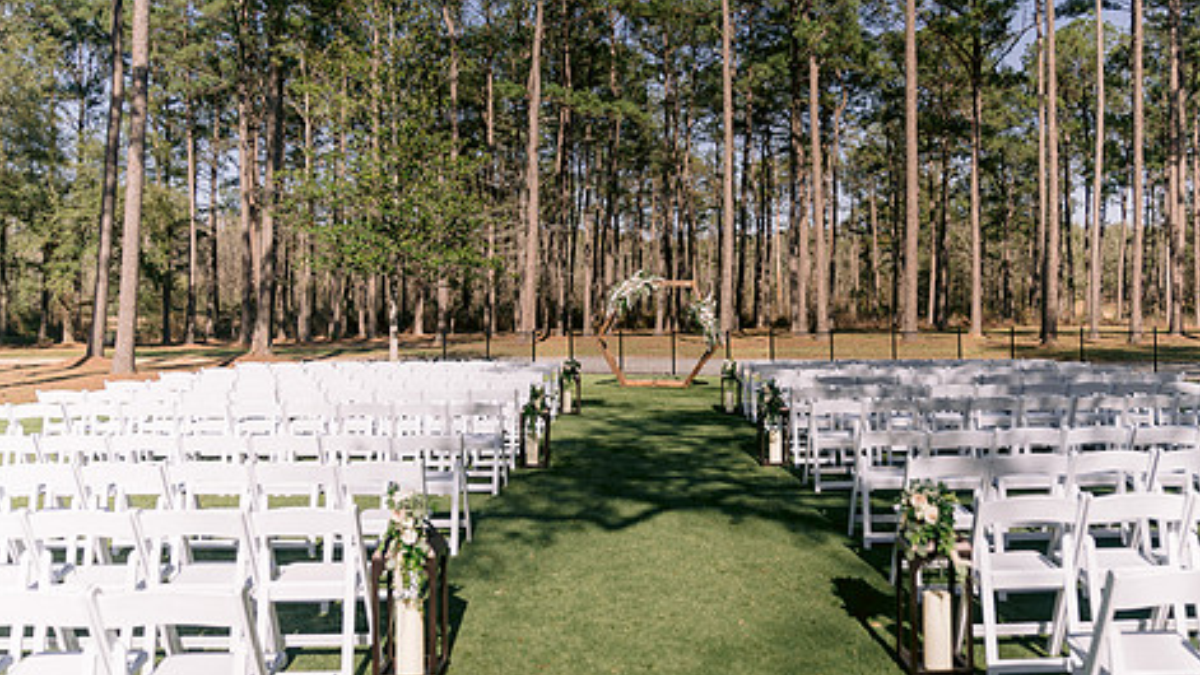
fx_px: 986
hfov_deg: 62.4
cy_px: 274
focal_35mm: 31
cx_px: 678
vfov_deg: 37.7
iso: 200
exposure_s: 1/125
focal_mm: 24
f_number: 2.8
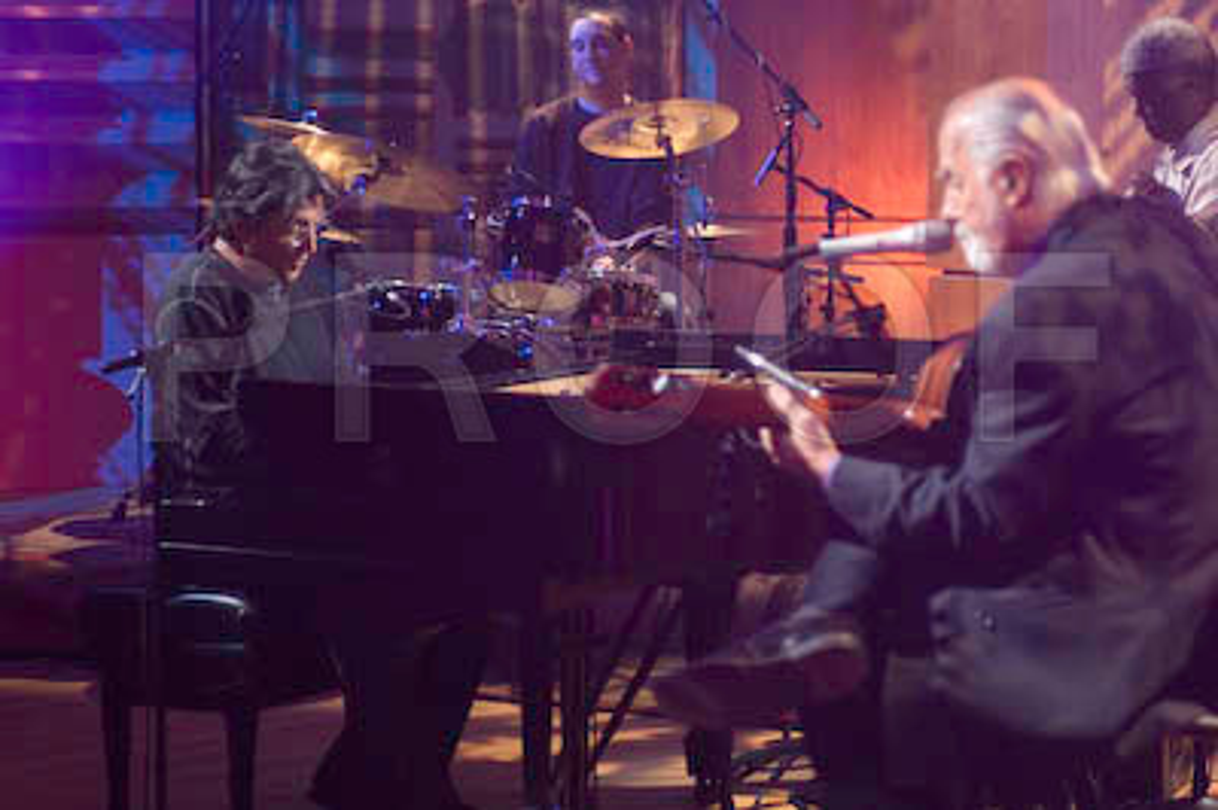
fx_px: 3549
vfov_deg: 13.0
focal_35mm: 105
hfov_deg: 19.5
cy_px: 405
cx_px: 609
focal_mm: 70
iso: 800
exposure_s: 1/60
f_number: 2.8
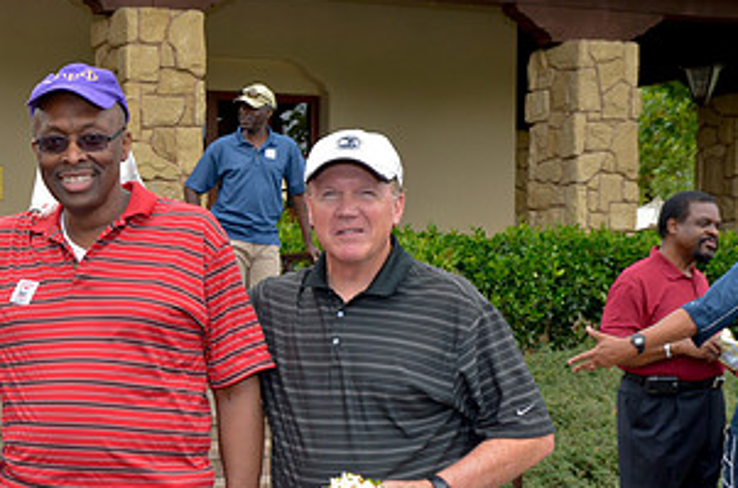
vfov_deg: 17.2
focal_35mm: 78
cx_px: 59
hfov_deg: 25.2
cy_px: 419
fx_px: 1594
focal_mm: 27
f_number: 8
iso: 200
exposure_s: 1/125
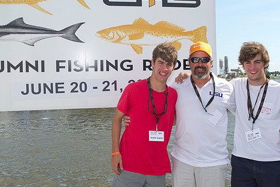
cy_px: 71
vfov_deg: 31.7
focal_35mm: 42
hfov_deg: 46.4
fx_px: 327
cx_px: 140
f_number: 9
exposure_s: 1/250
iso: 125
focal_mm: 31
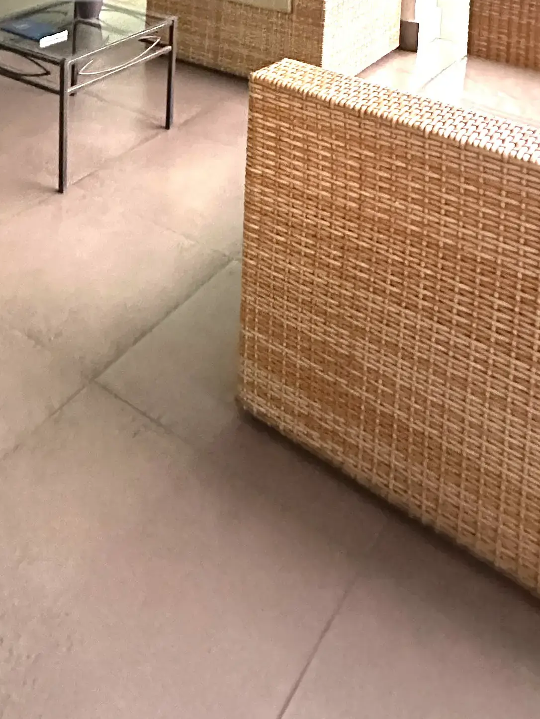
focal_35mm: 39
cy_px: -145
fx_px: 811
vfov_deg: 36.7
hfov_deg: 35.3
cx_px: 84
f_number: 2.2
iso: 1250
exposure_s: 1/57
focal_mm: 2.22
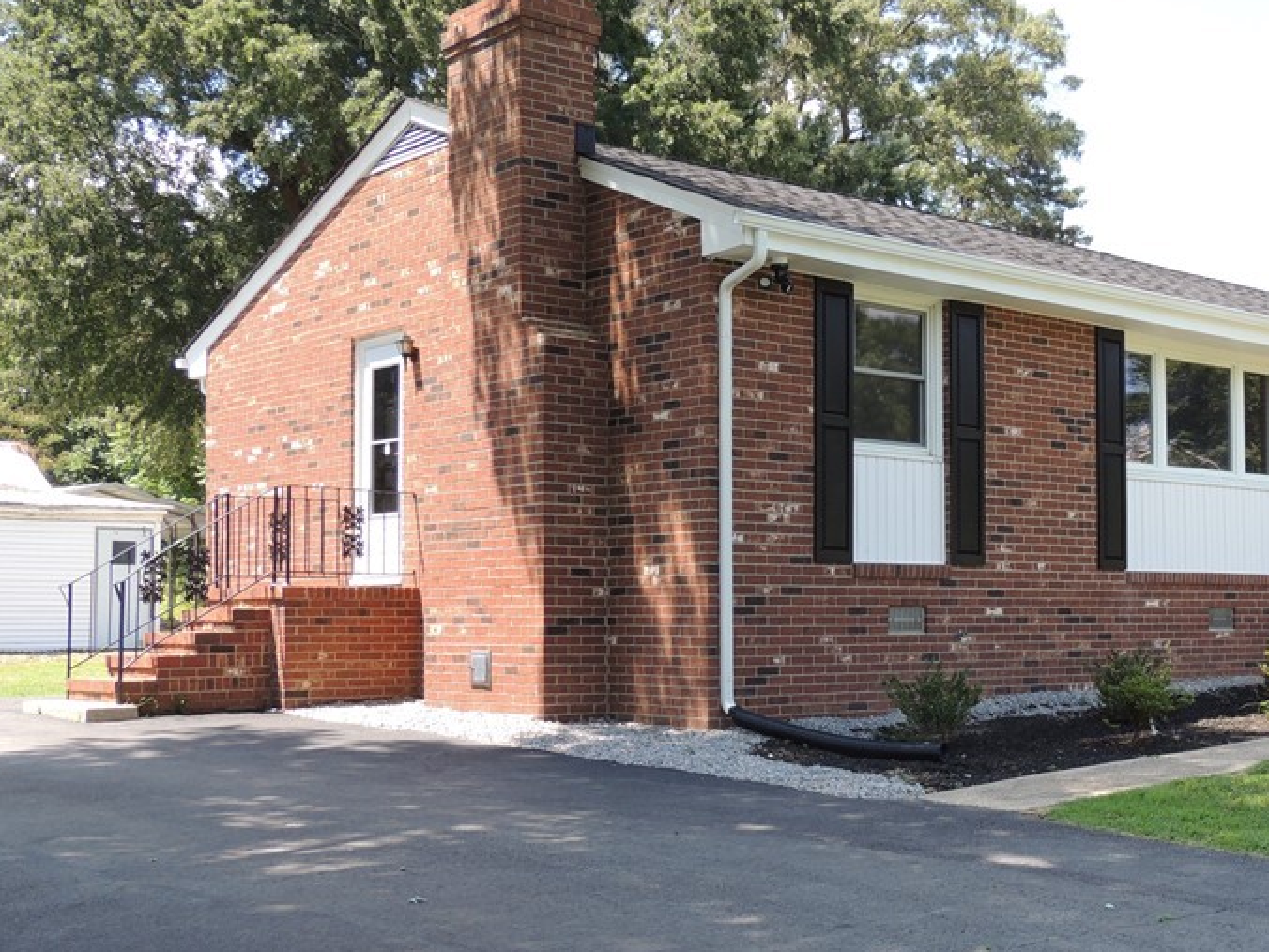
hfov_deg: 37.4
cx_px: 931
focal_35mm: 50
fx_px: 1833
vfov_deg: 29.0
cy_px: 573
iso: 100
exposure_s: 1/320
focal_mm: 5.8
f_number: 3.2
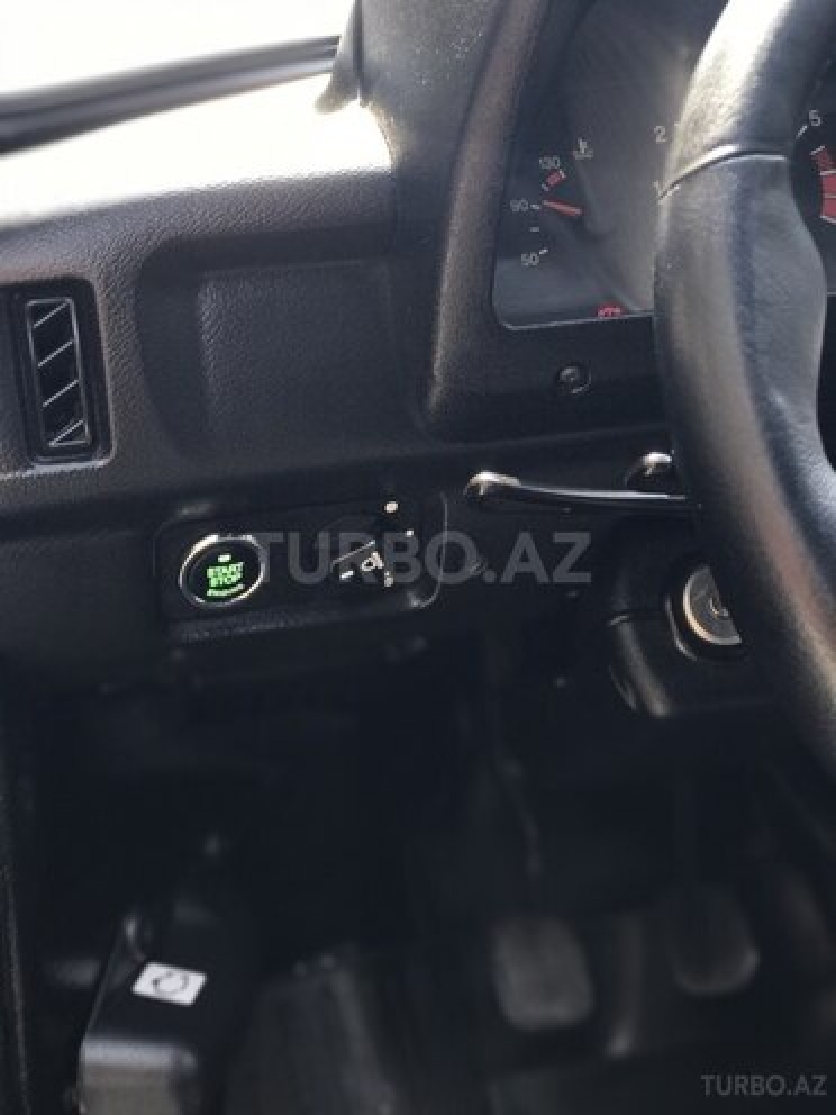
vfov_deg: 33.8
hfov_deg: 25.7
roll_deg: +3.7
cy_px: 558
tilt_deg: -19.0
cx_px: 418
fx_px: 1835
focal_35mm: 57
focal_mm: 6.6
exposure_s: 1/50
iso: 80
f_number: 2.8
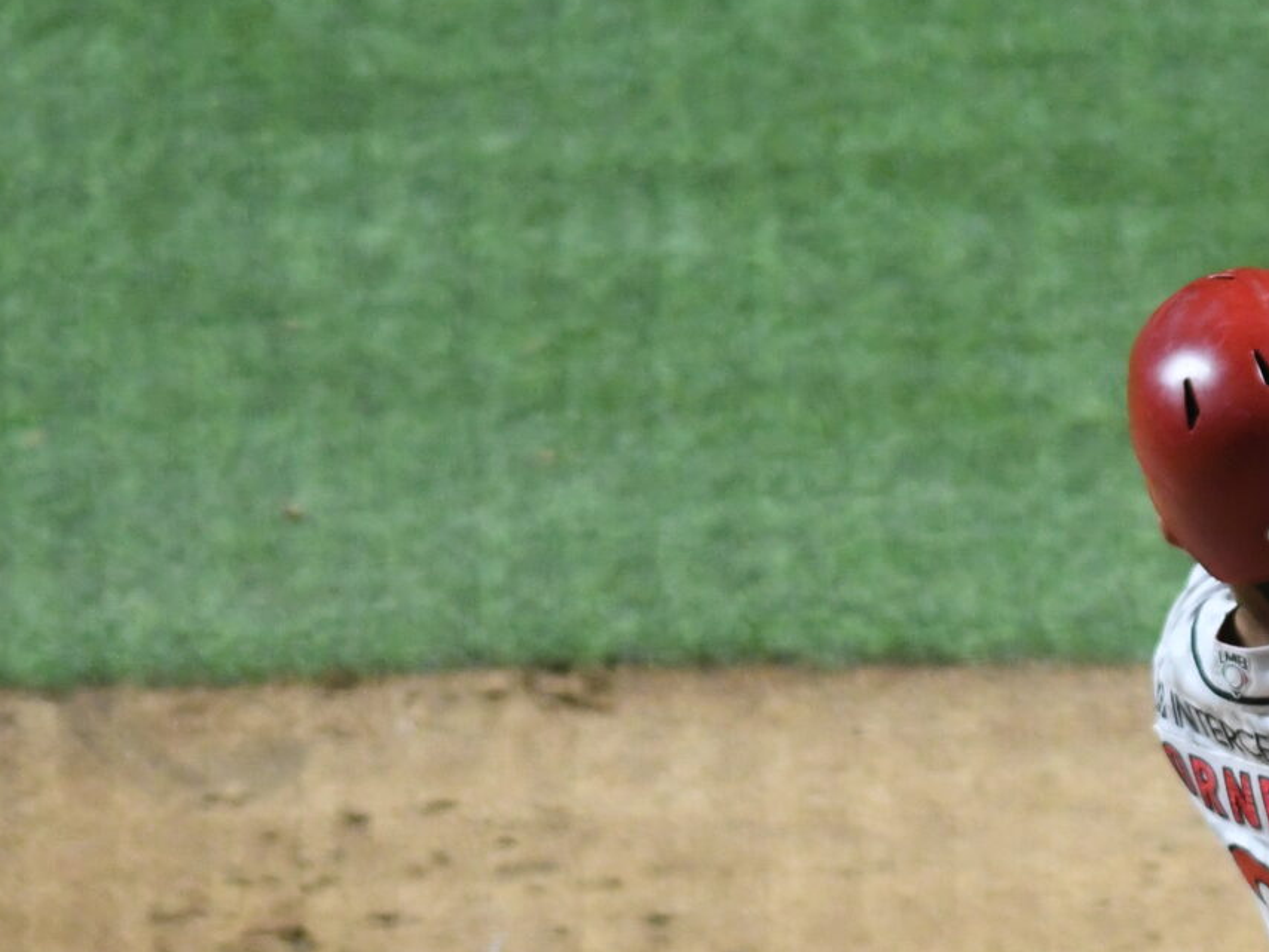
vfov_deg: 1.1
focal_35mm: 1297
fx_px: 47561
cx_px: 1462
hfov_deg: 1.5
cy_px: 1141
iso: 2500
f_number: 2.8
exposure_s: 1/640
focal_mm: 300
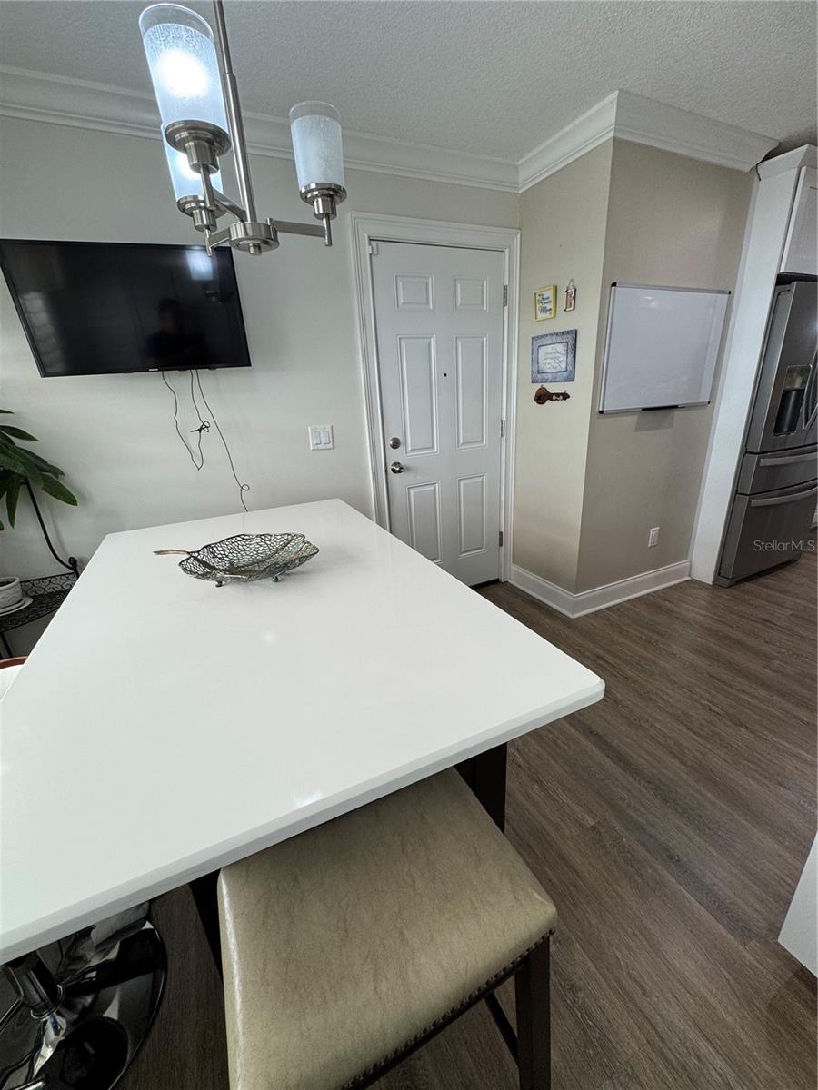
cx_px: 409
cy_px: 545
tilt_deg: -20.0
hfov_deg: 85.7
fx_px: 441
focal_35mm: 14
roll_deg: +3.5
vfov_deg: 102.1
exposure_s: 1/120
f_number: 2.2
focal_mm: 2.22
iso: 100
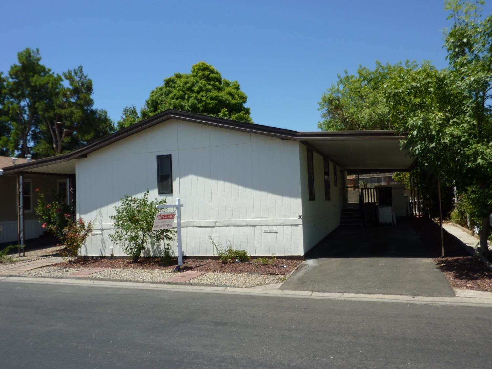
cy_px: 184
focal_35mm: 29
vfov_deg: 48.2
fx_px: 412
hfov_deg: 61.7
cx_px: 246
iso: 80
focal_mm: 4.7
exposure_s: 1/500
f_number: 5
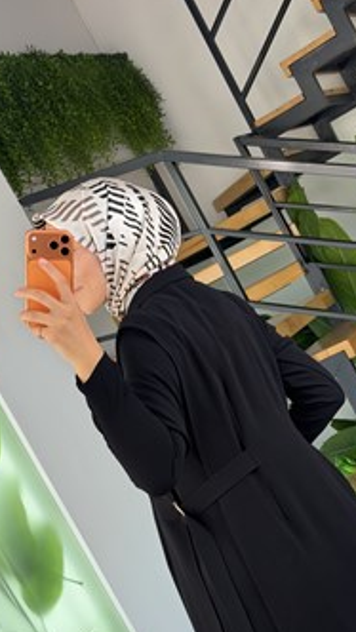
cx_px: 206
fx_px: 1090
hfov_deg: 18.5
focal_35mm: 65
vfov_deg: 32.2
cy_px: 380
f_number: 1.78
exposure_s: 1/121
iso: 64
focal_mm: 6.76
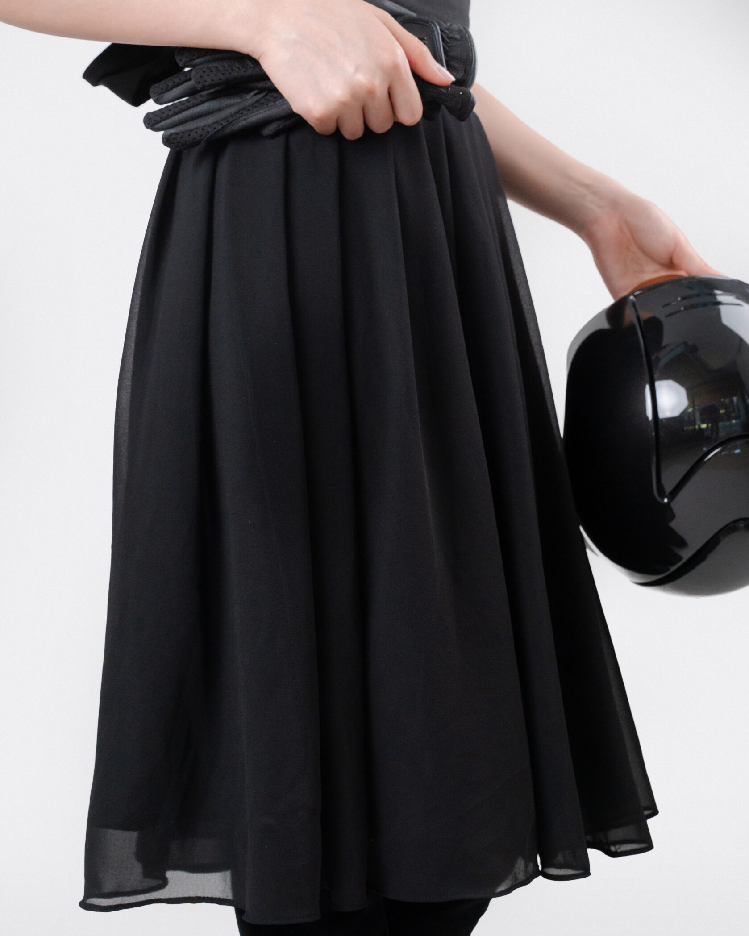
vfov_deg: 34.1
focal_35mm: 55
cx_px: 370
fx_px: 1524
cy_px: 541
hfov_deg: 27.6
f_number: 8
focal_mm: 48
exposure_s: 1/125
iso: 1600
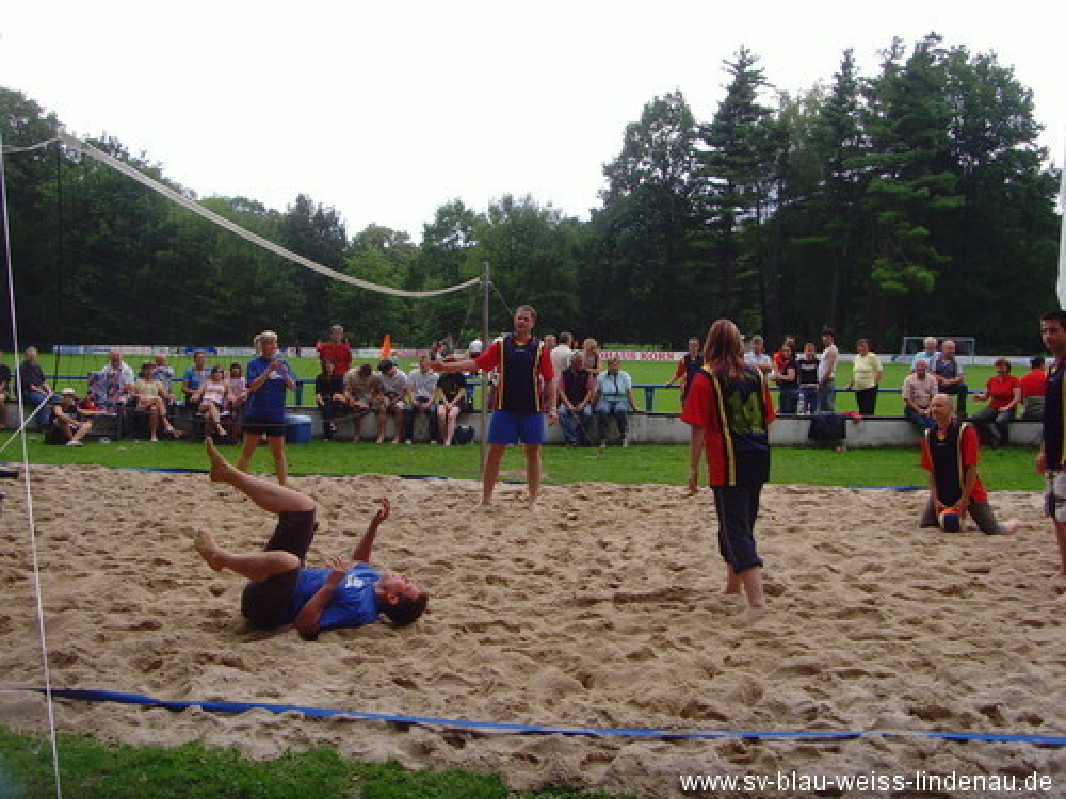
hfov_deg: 47.9
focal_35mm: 39
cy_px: 400
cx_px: 533
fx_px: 1201
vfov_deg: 36.8
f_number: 3.5
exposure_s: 1/350
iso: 80
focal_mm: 6.6
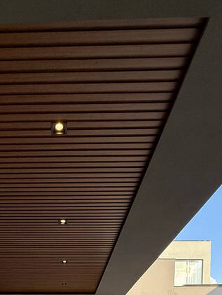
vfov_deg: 35.9
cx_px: 54
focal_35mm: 36
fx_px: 308
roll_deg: -0.7
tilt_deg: -2.0
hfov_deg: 38.6
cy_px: 377
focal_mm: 2.22
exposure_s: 1/195
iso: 50
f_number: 2.2
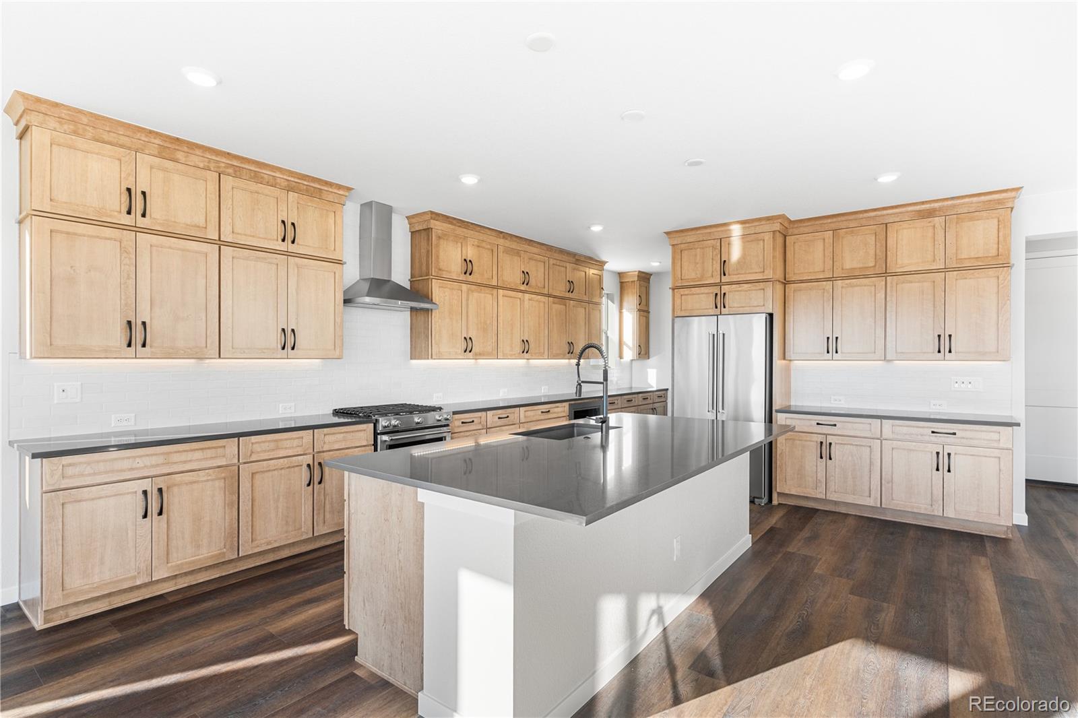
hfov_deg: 90.0
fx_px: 539
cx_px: 539
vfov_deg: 67.4
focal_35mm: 18
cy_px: 359
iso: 640
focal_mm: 18
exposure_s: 1/20
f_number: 8
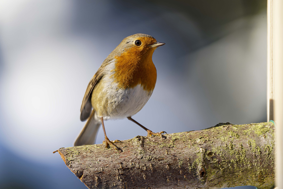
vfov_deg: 2.3
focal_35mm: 600
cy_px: 94
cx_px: 142
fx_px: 4716
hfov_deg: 3.4
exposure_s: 1/1000
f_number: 6.3
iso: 500
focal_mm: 600
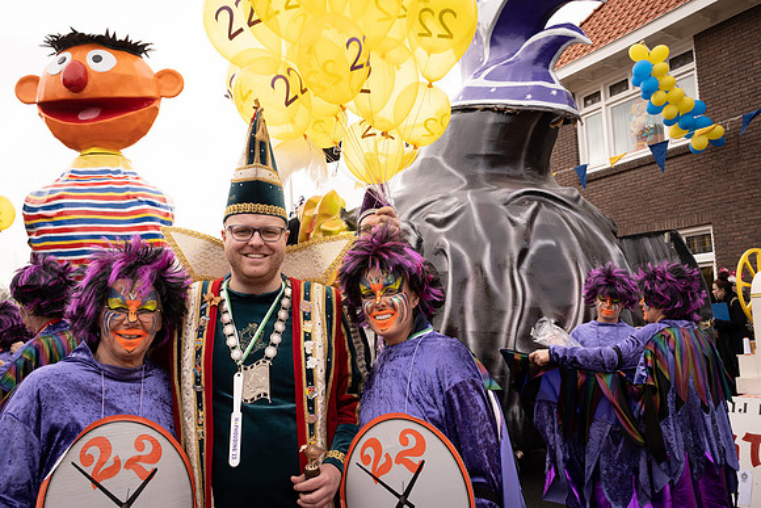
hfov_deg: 61.9
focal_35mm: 30
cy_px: 254
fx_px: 634
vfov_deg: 43.6
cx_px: 380
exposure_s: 1/640
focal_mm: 20
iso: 400
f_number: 7.1
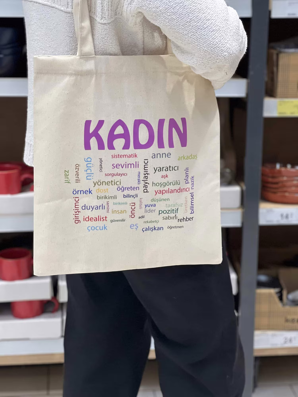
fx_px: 884
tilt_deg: -15.6
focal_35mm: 77
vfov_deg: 25.3
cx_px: 149
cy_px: 198
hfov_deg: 19.1
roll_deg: +0.1
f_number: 2.8
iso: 200
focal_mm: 9
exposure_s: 1/100
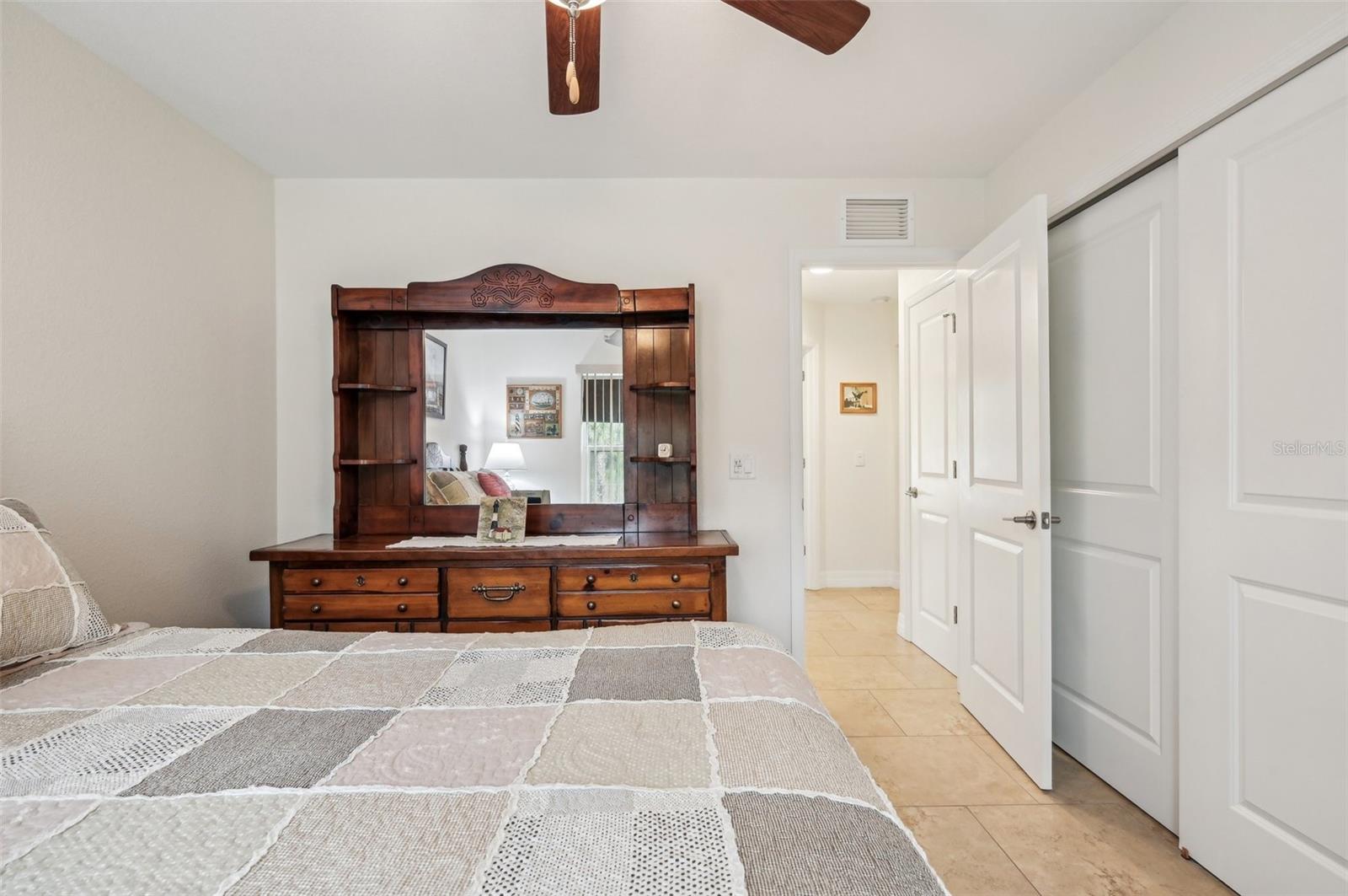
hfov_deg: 95.0
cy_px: 448
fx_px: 617
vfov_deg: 71.9
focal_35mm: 16
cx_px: 674
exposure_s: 1/8
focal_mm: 16.5
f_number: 8
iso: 400
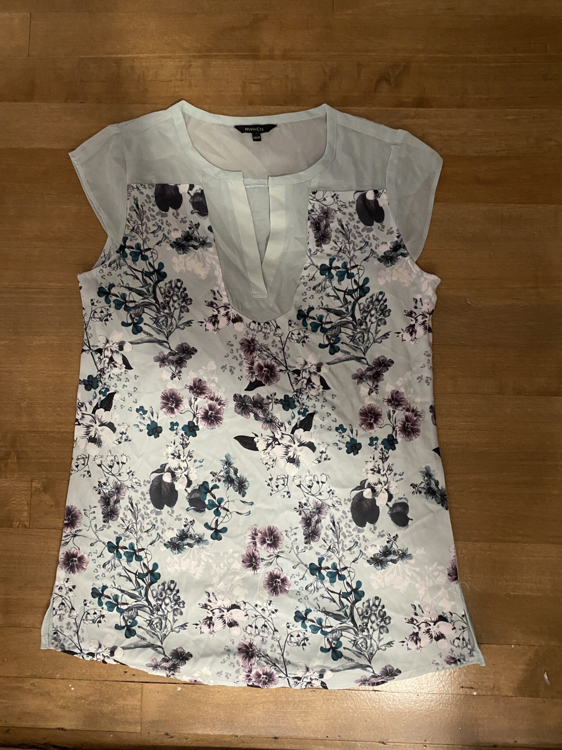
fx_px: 563
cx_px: 281
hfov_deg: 53.1
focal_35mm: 26
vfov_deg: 67.3
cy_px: 375
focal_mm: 4.25
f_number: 1.8
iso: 500
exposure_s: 1/40
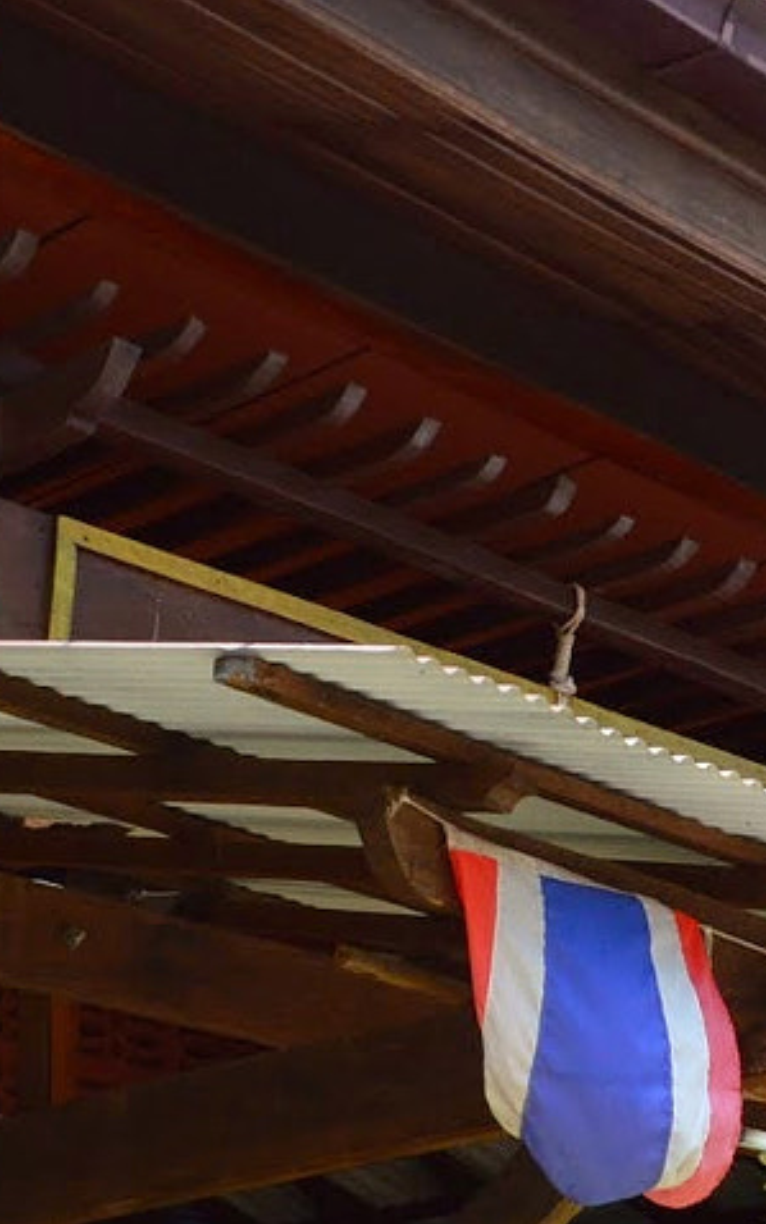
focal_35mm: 92
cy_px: 878
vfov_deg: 22.4
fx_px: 3071
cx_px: 579
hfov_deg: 14.2
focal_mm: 18
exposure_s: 1/250
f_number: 10
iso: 400
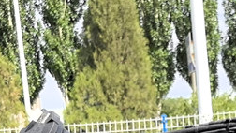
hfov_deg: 18.6
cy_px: 224
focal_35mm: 114
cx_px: 181
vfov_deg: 10.2
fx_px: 714
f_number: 1.4
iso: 50
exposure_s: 1/4000
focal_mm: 5.75
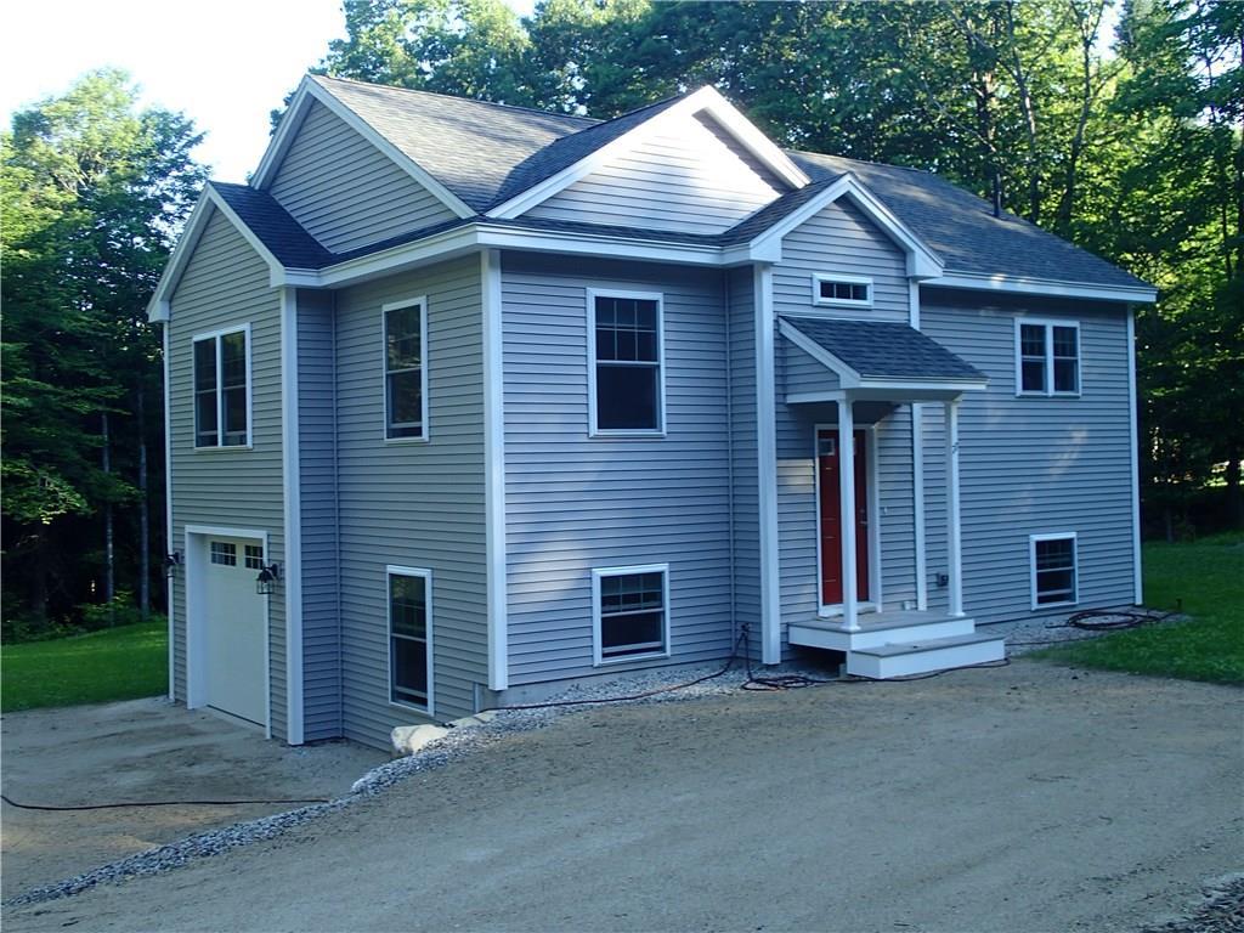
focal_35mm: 38
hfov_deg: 49.0
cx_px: 622
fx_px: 1366
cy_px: 466
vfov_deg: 37.7
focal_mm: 6.86
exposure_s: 1/100
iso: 100
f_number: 3.5
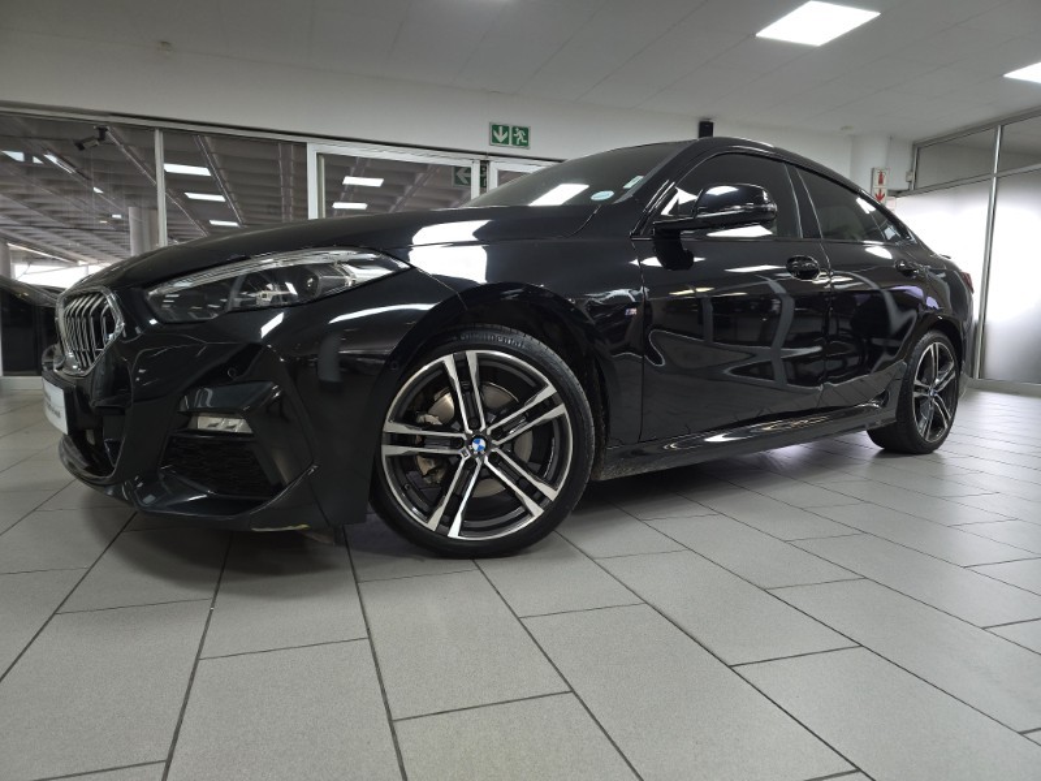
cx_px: 520
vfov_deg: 58.9
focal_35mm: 23
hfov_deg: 73.9
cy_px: 390
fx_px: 692
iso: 100
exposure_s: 1/50
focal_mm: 6.3
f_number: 1.7
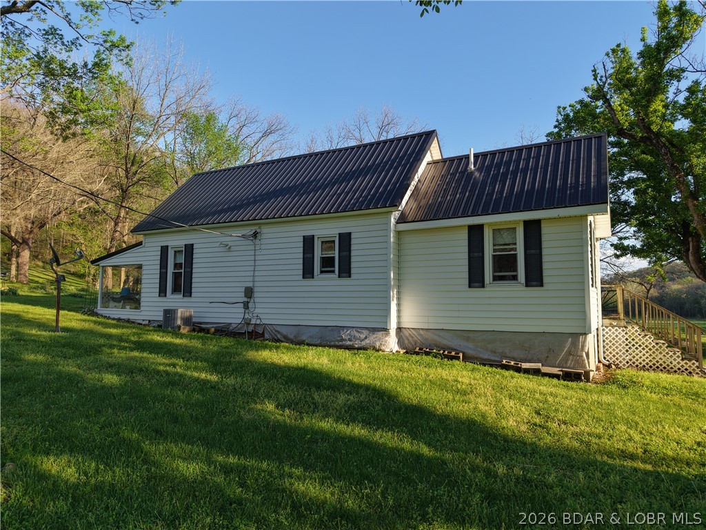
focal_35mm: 24
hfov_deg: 71.6
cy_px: 265
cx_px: 353
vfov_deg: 56.8
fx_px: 489
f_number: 1.8
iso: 150
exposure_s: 1/2000
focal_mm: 8.67
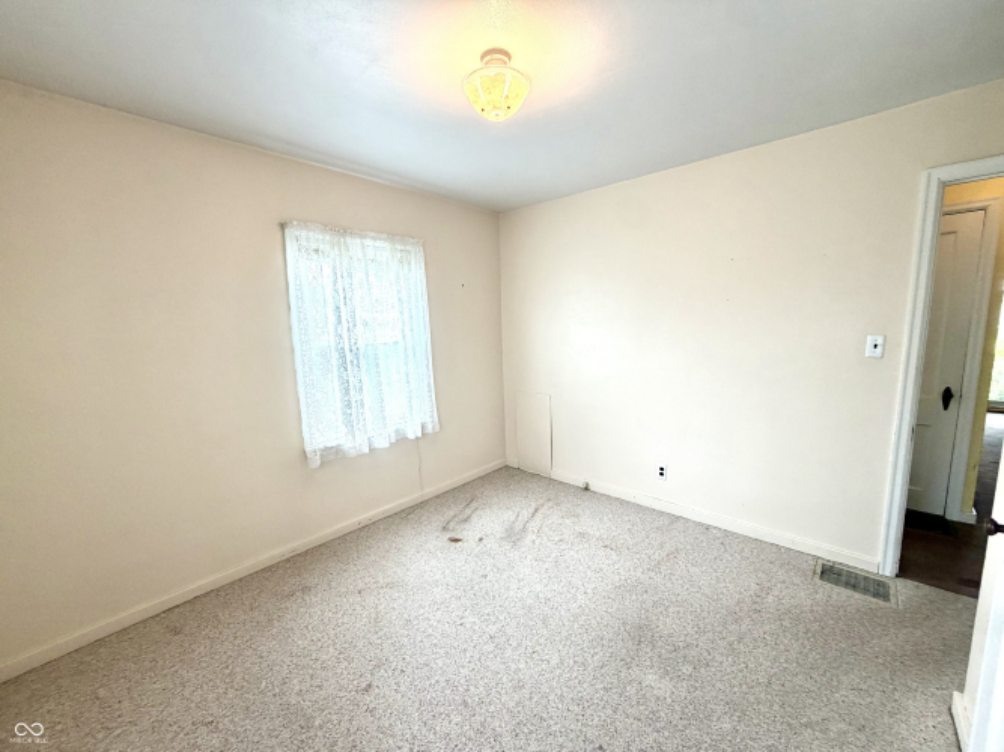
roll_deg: +2.2
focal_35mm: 14
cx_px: 502
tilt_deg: -8.3
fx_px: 406
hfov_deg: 102.1
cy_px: 376
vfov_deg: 85.7
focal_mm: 2.22
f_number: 2.2
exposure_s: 1/120
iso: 125
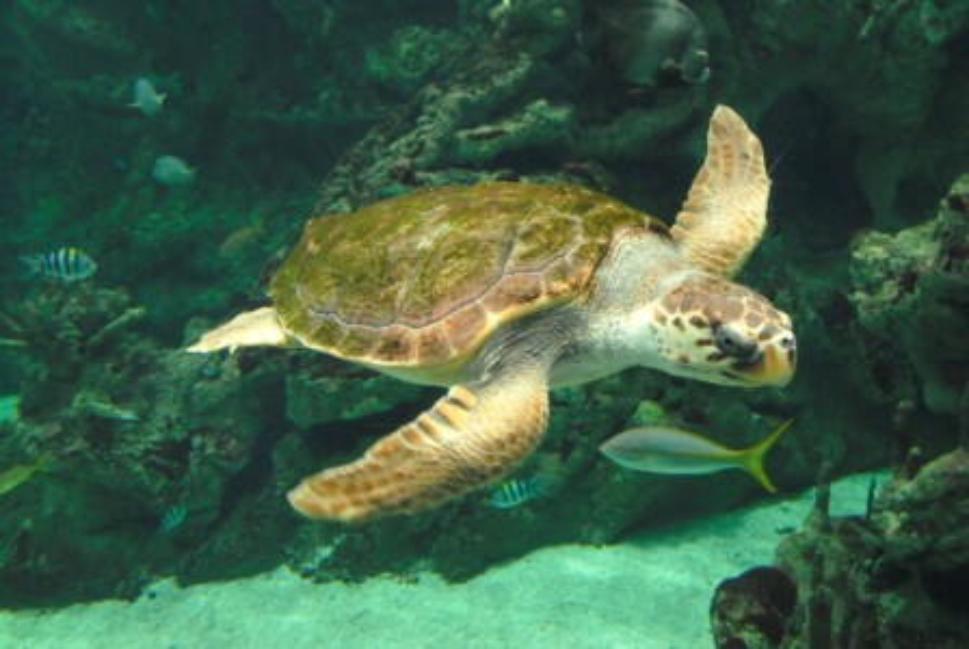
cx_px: 484
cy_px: 324
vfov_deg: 43.7
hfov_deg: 61.9
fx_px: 809
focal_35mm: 30
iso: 800
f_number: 6.3
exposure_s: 1/60
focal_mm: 20
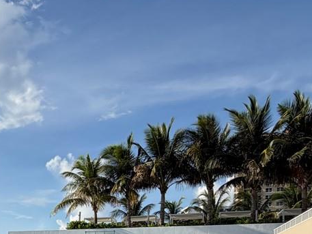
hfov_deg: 33.8
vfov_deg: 26.4
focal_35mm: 49
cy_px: 280
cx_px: -31
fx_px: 442
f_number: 2.2
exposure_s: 1/1105
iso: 20
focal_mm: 2.22
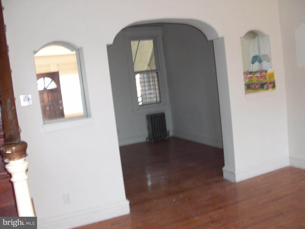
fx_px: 317
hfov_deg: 51.4
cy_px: 114
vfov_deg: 39.7
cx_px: 152
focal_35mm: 36
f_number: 2.8
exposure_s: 1/100
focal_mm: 6.3
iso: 200
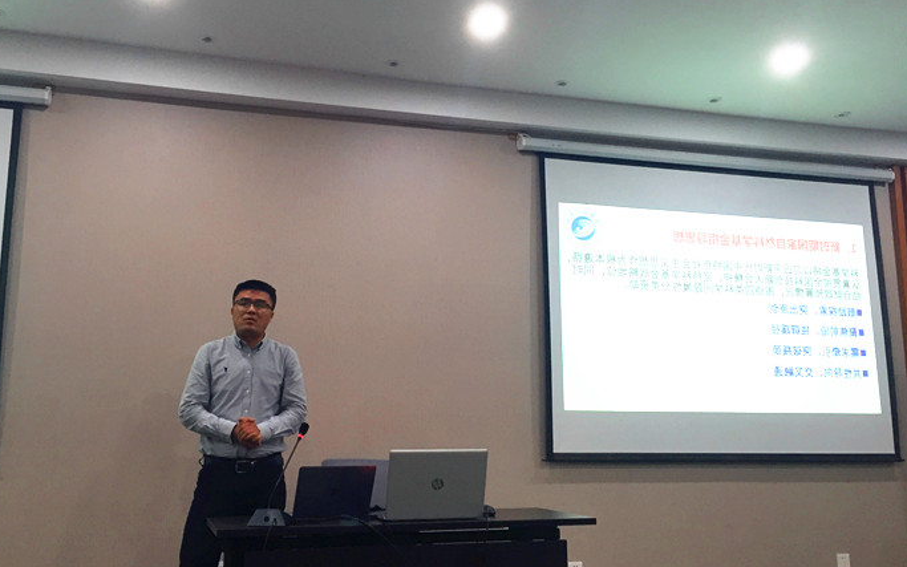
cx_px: 426
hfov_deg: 54.0
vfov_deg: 35.3
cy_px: 276
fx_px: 890
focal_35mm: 36
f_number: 2.2
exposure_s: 1/30
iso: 80
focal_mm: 4.15
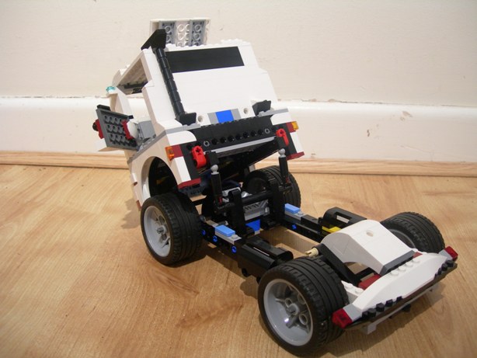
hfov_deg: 49.0
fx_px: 524
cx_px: 238
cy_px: 179
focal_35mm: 38
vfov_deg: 37.7
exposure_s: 1/3.9
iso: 166
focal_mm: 7.8
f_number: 2.8
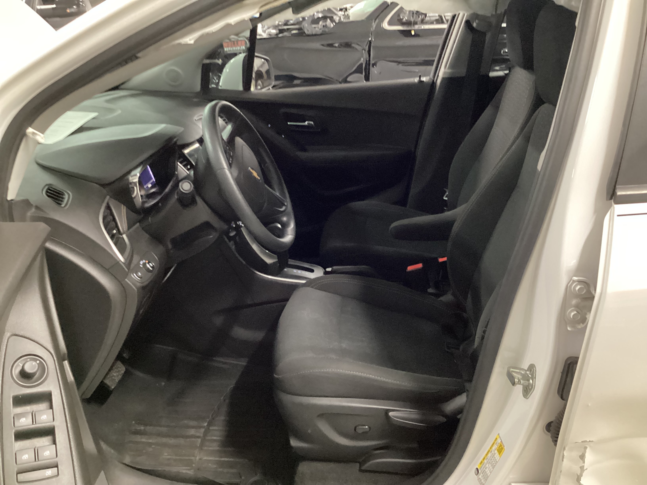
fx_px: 579
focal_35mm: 31
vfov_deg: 45.4
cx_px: 324
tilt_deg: -23.5
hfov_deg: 58.4
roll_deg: +0.7
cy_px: 242
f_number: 2.4
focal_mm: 3.3
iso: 800
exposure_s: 1/20
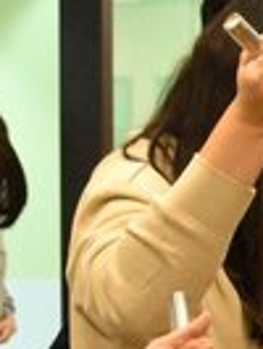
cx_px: 608
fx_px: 2230
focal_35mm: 221
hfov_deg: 6.5
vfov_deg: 8.9
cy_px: 340
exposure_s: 1/160
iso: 6400
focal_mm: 29
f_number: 6.3
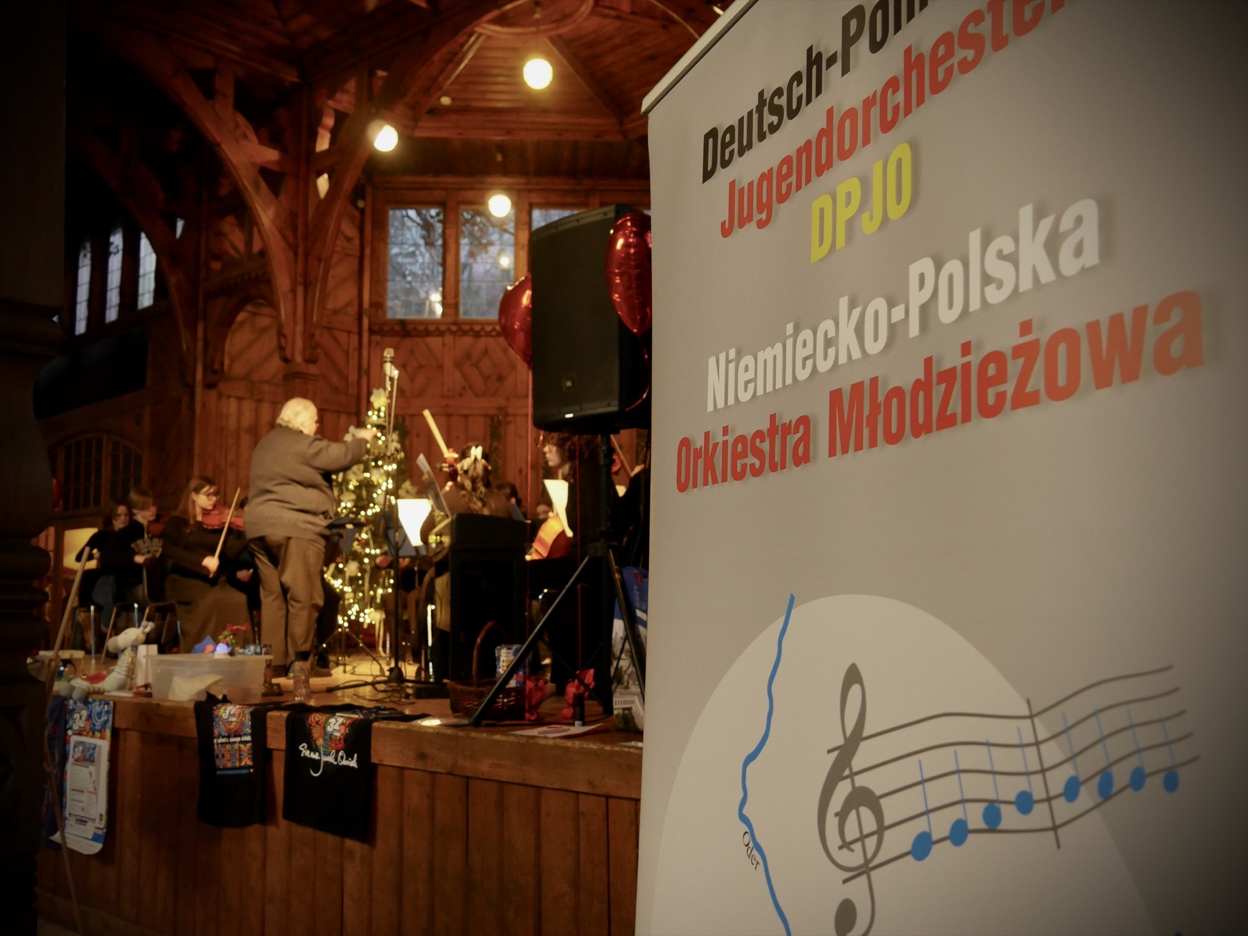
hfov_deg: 60.0
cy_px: 468
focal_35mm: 30
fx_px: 1082
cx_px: 624
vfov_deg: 46.8
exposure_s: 1/25
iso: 1600
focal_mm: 15
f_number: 3.6
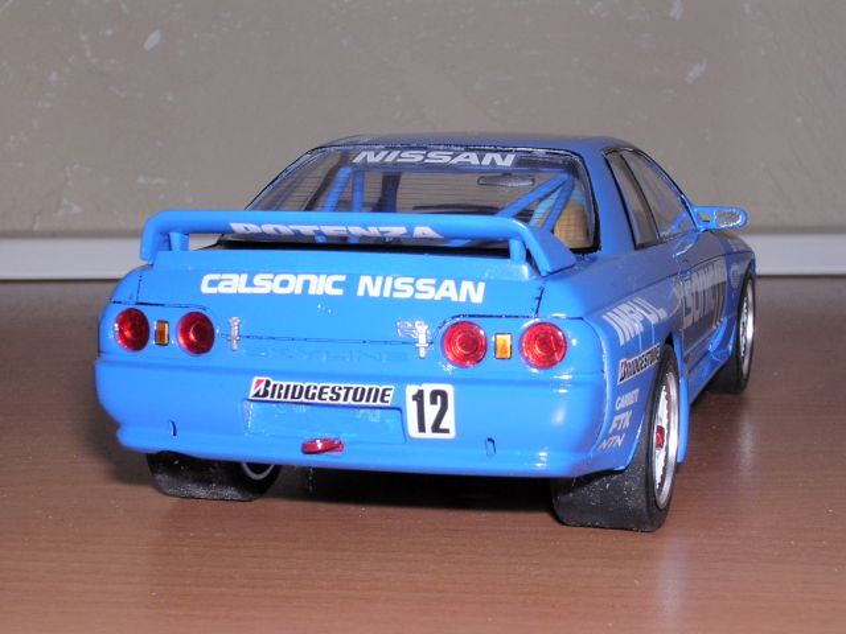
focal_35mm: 72
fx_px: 1760
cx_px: 423
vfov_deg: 20.4
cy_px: 317
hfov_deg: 27.0
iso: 100
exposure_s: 1/60.1
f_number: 7.5
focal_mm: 10.9
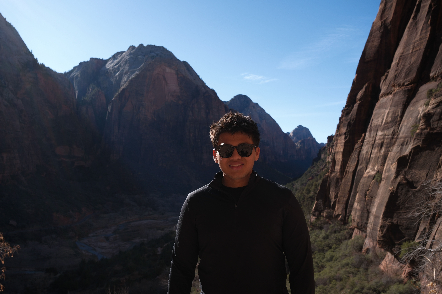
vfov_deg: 37.9
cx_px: 221
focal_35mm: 35
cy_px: 147
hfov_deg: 54.4
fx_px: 430
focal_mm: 23
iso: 64
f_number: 5.6
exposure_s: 1/300
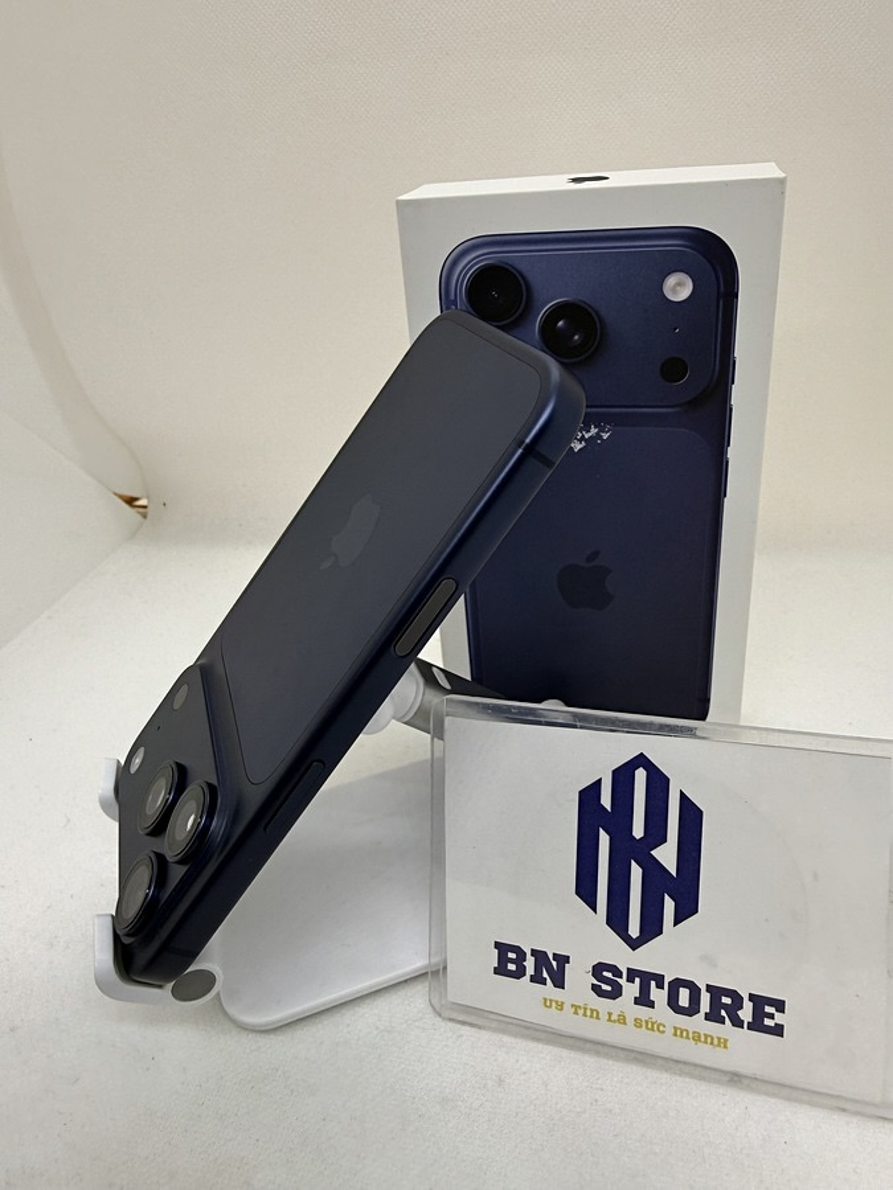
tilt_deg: -23.3
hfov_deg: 56.8
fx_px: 826
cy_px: 595
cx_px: 446
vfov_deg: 71.6
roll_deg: +4.0
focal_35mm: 24
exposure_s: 1/120
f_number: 2.2
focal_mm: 2.22
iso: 50
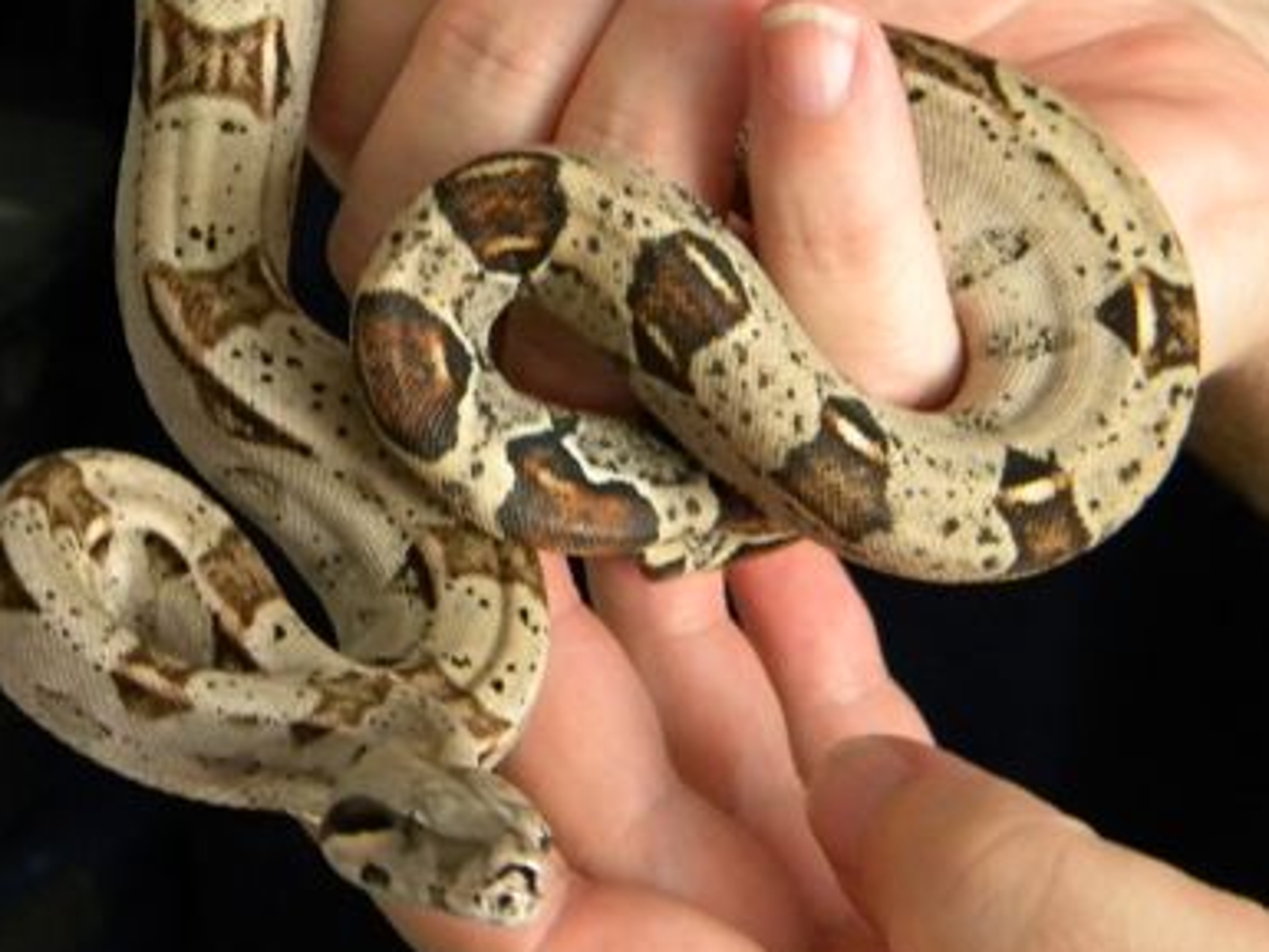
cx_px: 550
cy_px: 283
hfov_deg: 21.1
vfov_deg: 15.9
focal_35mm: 93
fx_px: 3410
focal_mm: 10.1
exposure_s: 1/16.7
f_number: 4.1
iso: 400
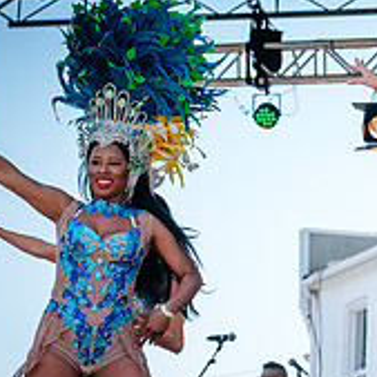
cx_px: 547
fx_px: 2378
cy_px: 213
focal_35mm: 193
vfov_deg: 9.1
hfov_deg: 8.9
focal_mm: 41.4
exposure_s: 1/2000
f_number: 2.8
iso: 200
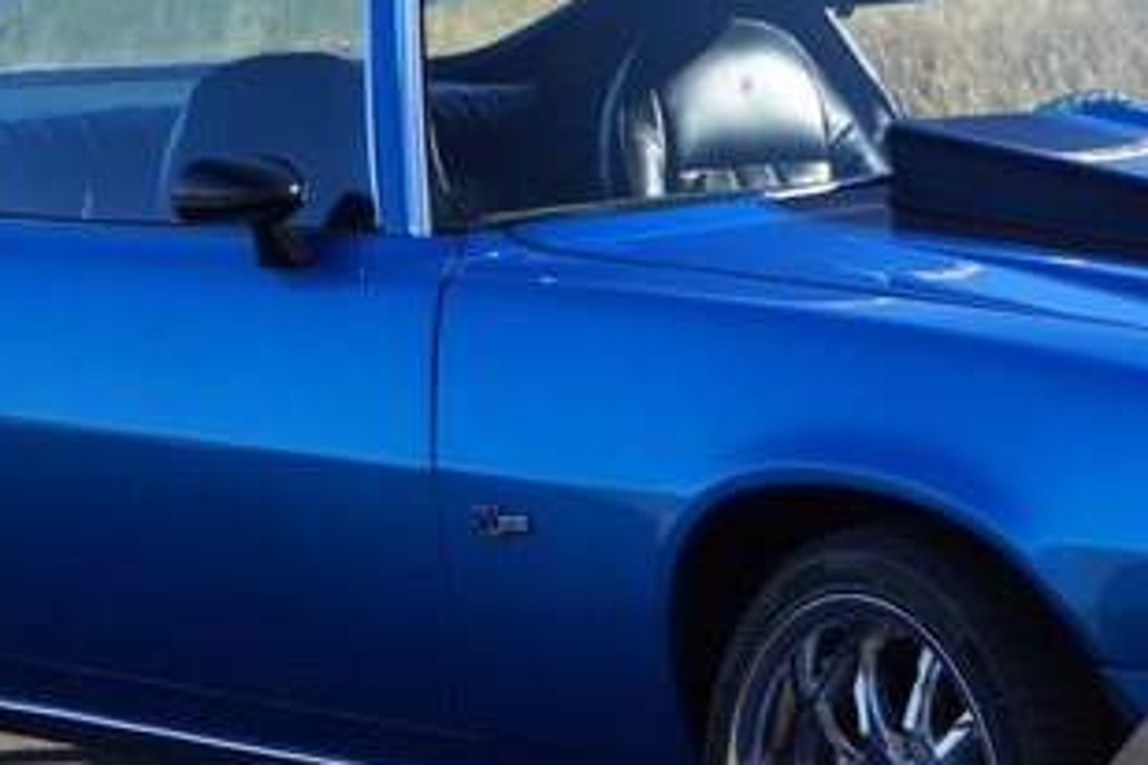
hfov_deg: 8.5
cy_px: 318
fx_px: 7748
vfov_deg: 5.7
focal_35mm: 243
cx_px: 929
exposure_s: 1/400
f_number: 4.5
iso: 100
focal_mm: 50
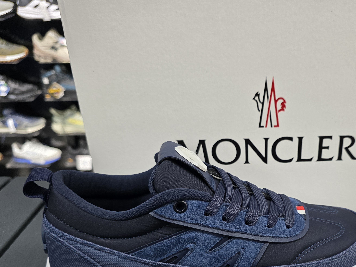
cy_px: 201
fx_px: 360
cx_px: 247
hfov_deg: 51.3
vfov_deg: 39.6
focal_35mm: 35
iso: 160
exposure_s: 1/100
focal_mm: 6.3
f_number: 1.7
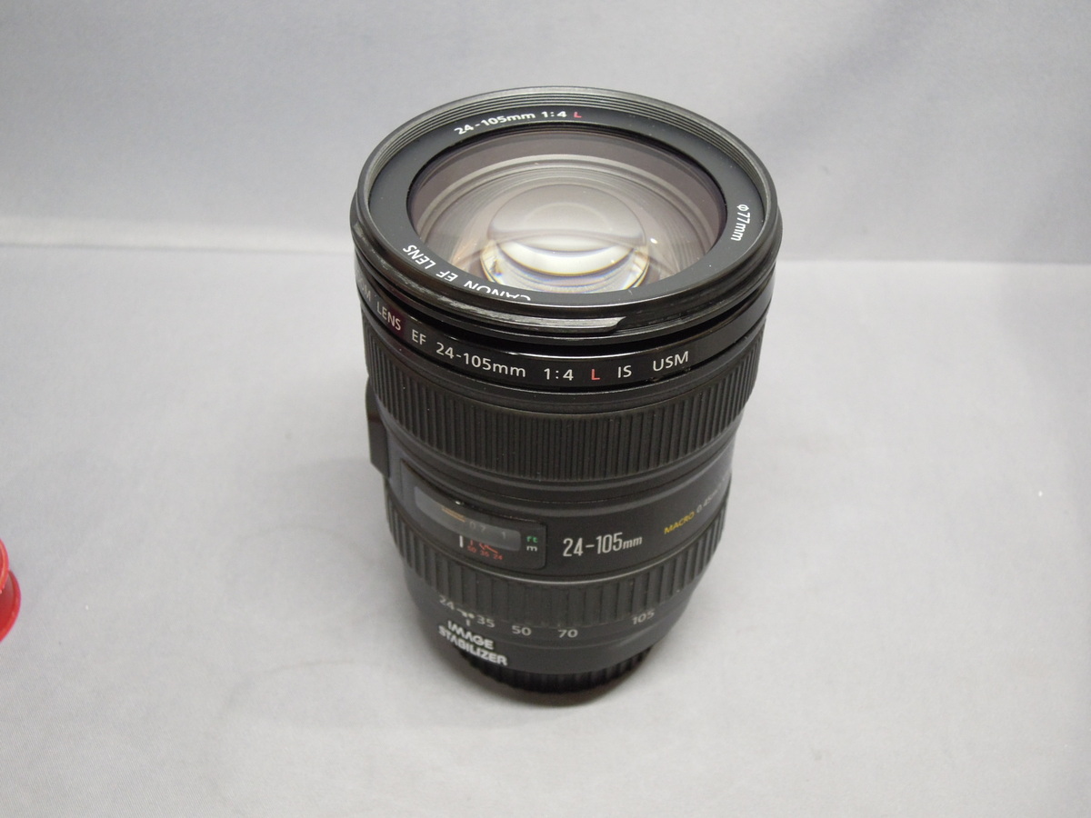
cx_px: 546
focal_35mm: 45
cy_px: 409
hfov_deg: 42.1
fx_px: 1418
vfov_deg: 32.2
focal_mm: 8.1
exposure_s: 1/30
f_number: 3.1
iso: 400
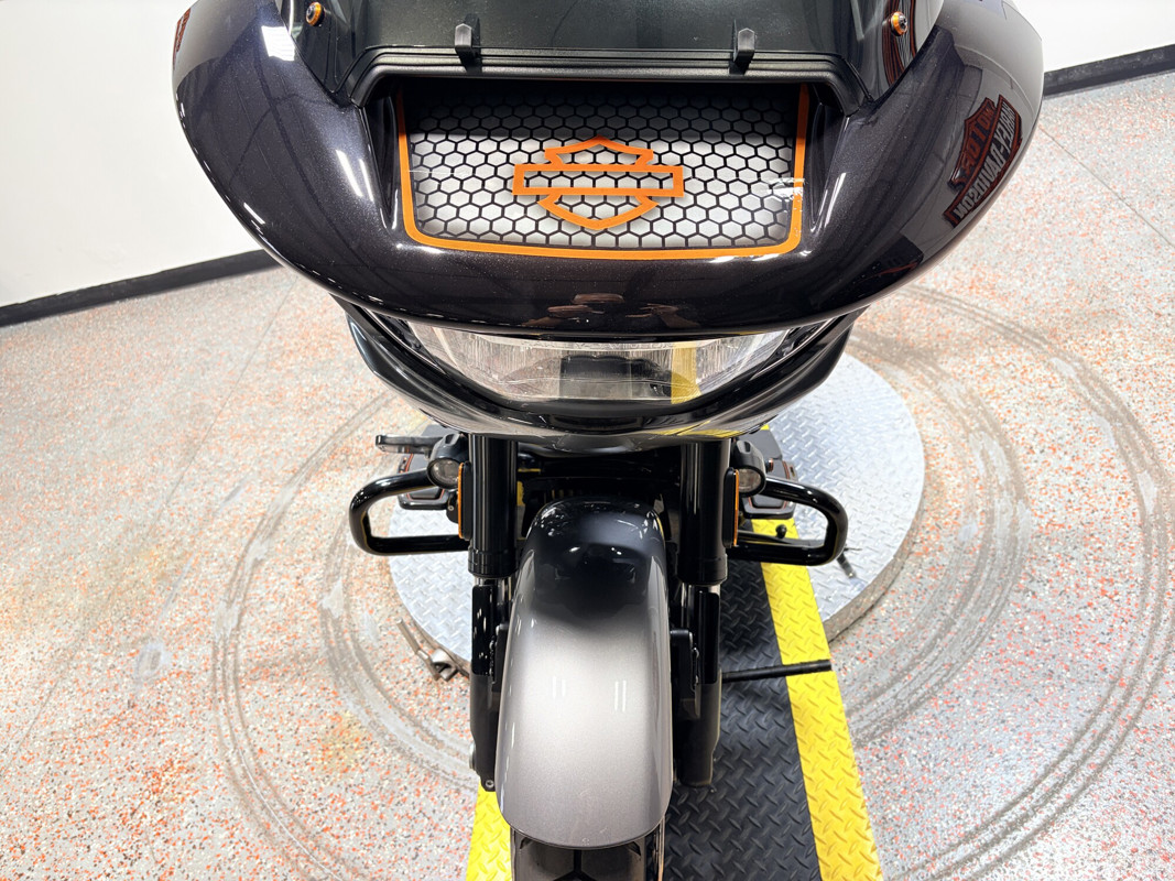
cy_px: 440
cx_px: 588
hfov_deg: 67.3
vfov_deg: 53.1
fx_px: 882
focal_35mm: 26
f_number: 1.6
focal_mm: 5.96
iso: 80
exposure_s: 1/120
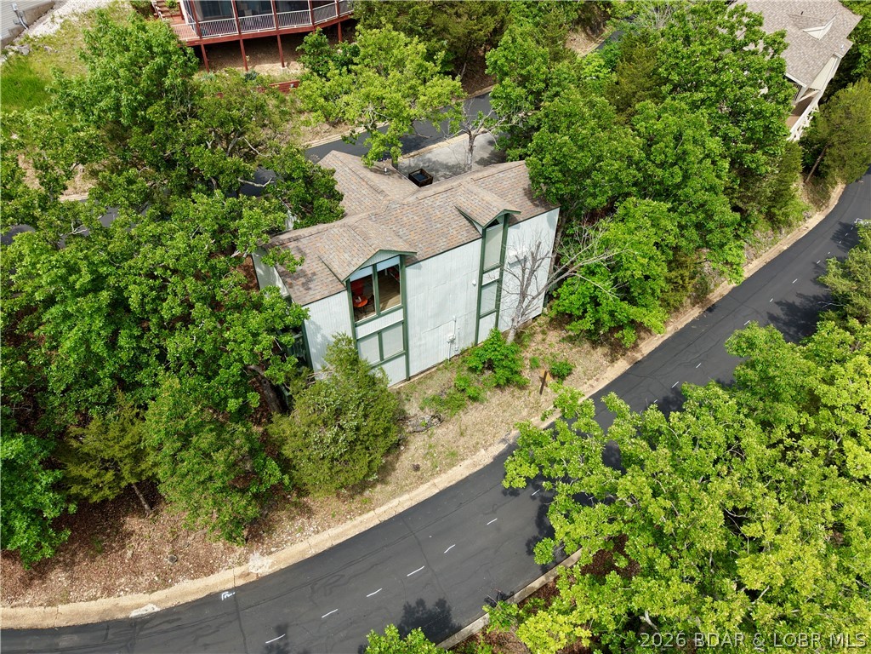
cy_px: 327
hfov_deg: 71.6
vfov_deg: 56.8
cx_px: 436
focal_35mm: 24
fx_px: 604
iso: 120
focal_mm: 8.67
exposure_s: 1/2500
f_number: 1.8
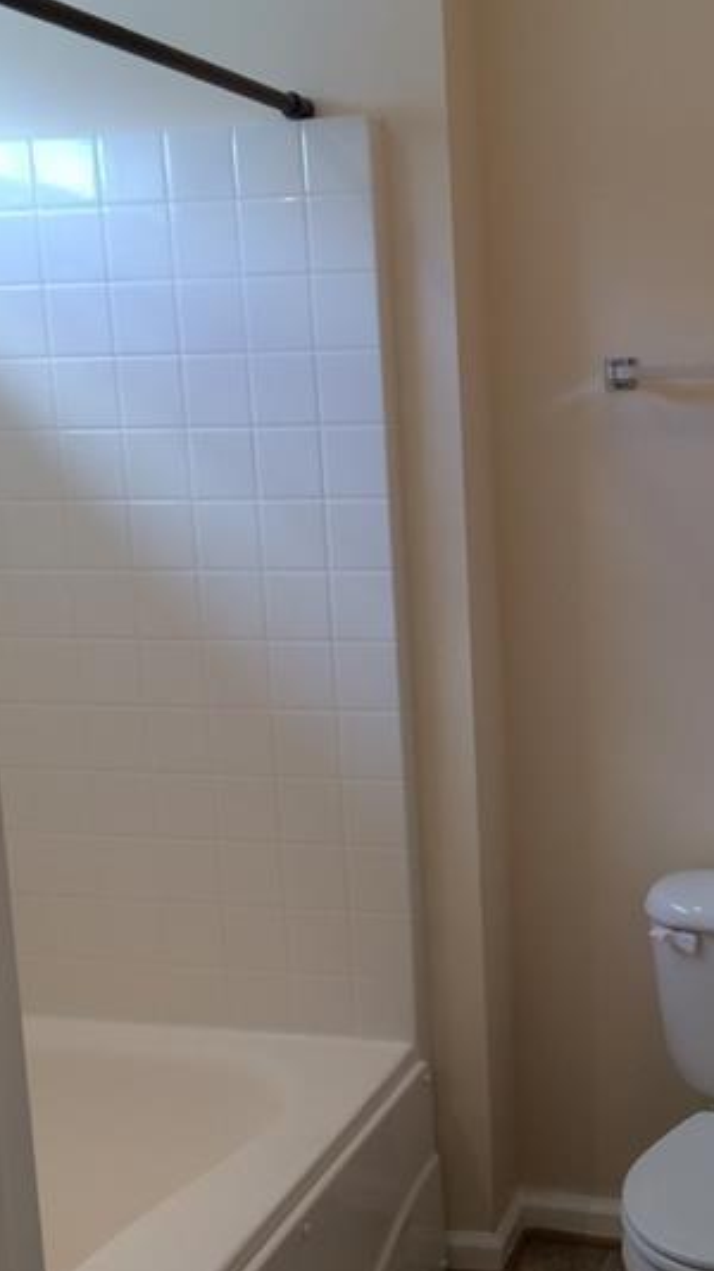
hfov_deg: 24.7
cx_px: 628
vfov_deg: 43.6
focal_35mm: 47
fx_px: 1583
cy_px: 716
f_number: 2.2
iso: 32
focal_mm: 4.12
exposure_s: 1/40
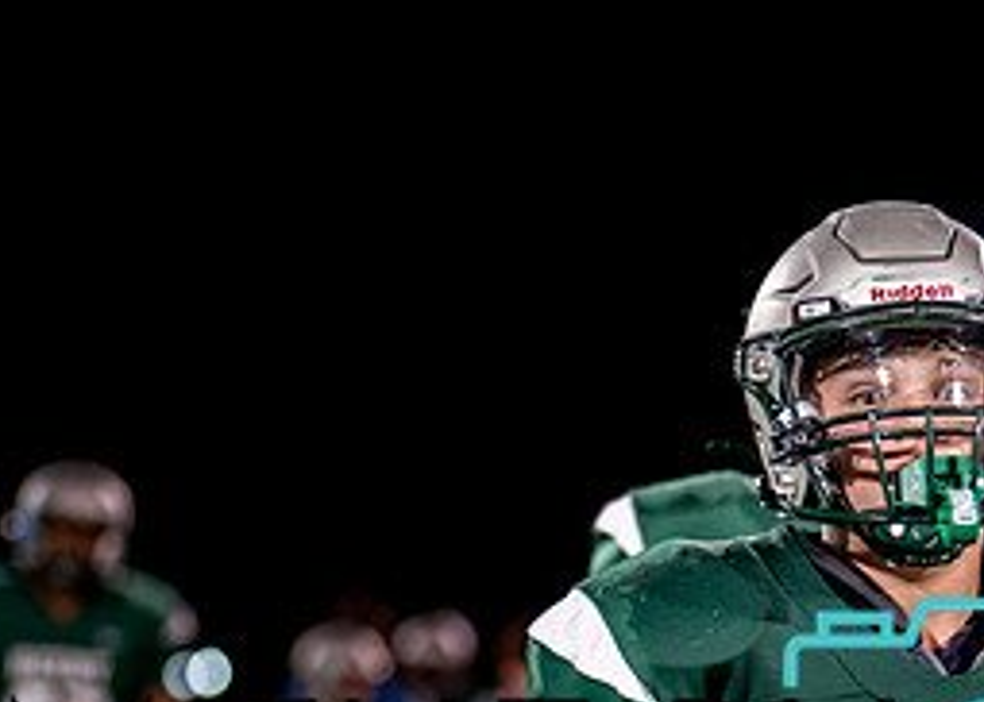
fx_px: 6454
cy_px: 783
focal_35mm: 231
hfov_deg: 8.7
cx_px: 682
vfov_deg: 6.2
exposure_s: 1/1000
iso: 1000
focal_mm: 50
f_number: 1.2
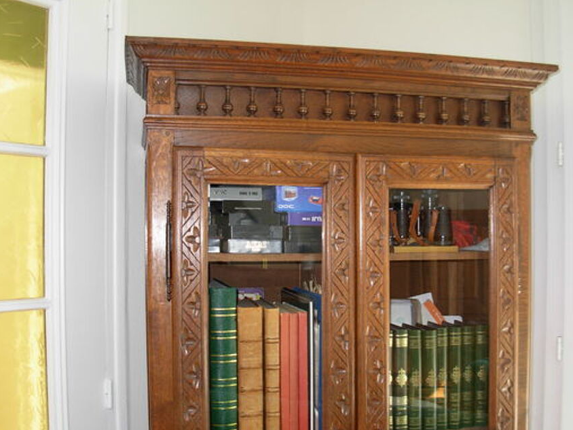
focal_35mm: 45
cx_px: 315
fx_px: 745
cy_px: 233
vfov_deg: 32.2
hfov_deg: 42.0
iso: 79
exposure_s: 1/22.6
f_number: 2.9
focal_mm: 6.3
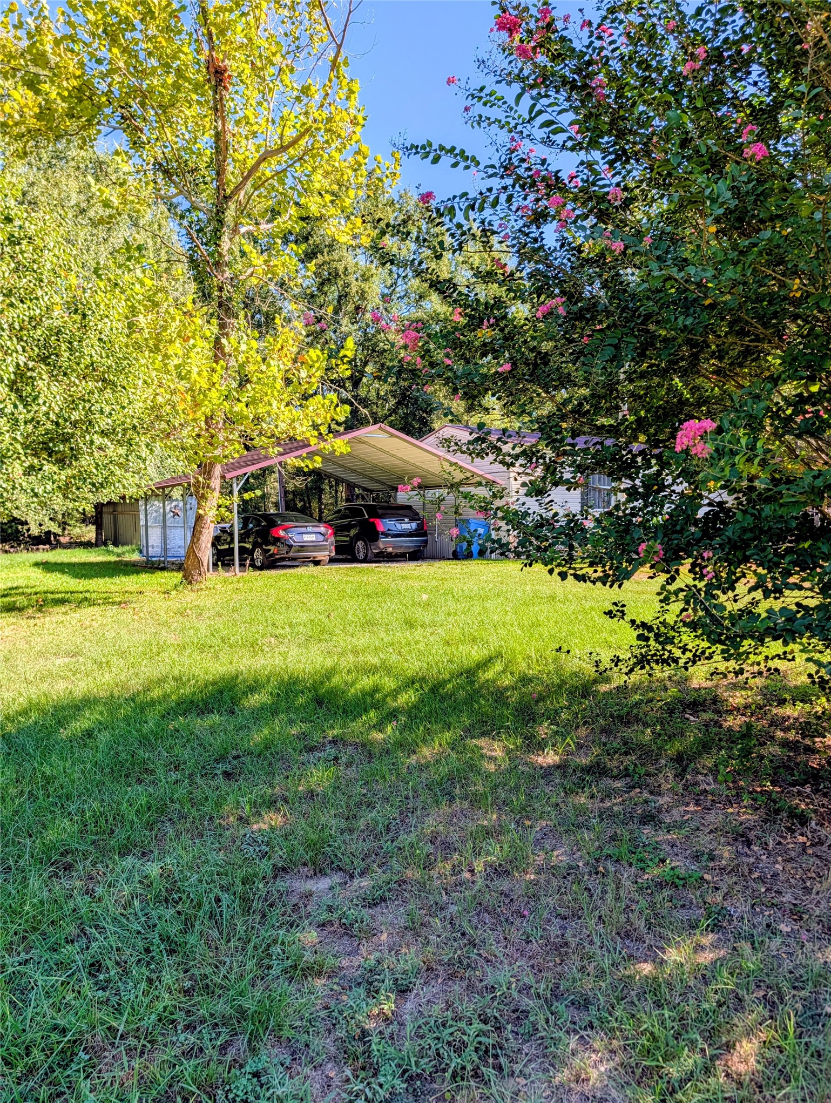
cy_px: 552
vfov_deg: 71.5
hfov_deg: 57.0
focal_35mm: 24
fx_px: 766
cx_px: 416
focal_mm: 6.9
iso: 21
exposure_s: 1/580
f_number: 1.68
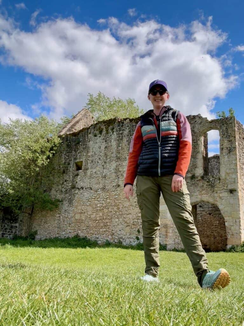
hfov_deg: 46.8
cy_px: 163
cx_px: 122
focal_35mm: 30
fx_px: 282
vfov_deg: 60.0
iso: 25
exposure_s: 1/1497
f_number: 1.9
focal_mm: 2.69
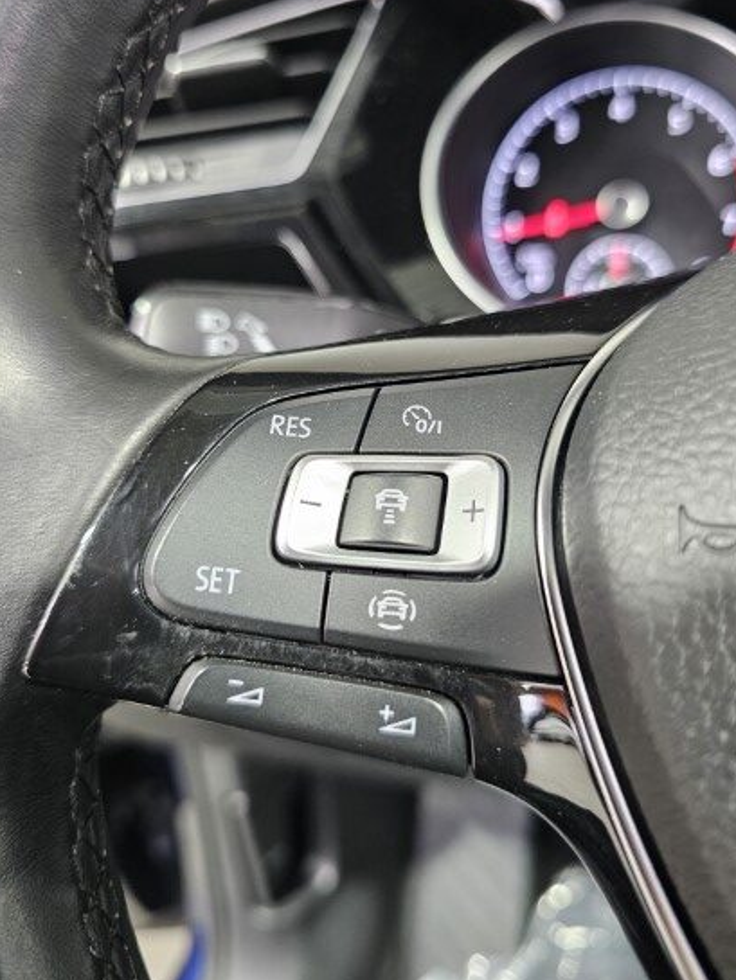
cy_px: 444
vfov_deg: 65.2
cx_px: 369
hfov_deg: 51.4
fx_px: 765
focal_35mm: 27
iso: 640
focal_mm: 6.3
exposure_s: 1/100
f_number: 1.7
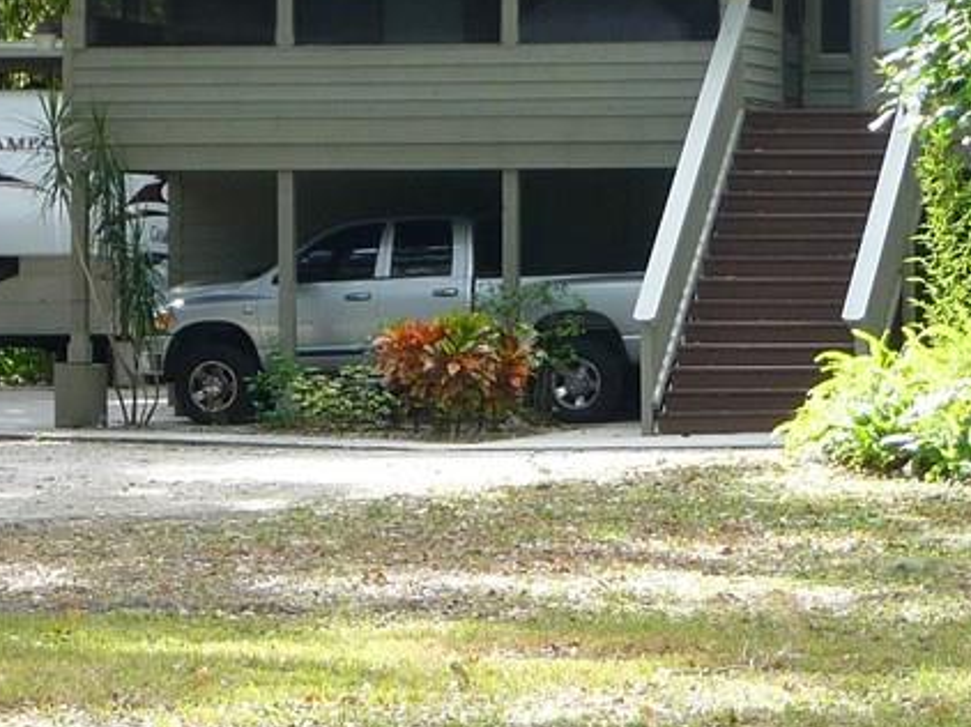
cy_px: 262
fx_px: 5719
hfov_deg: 9.7
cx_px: 331
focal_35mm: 204
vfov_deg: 7.3
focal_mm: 10.5
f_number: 4.5
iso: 100
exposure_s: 1/80
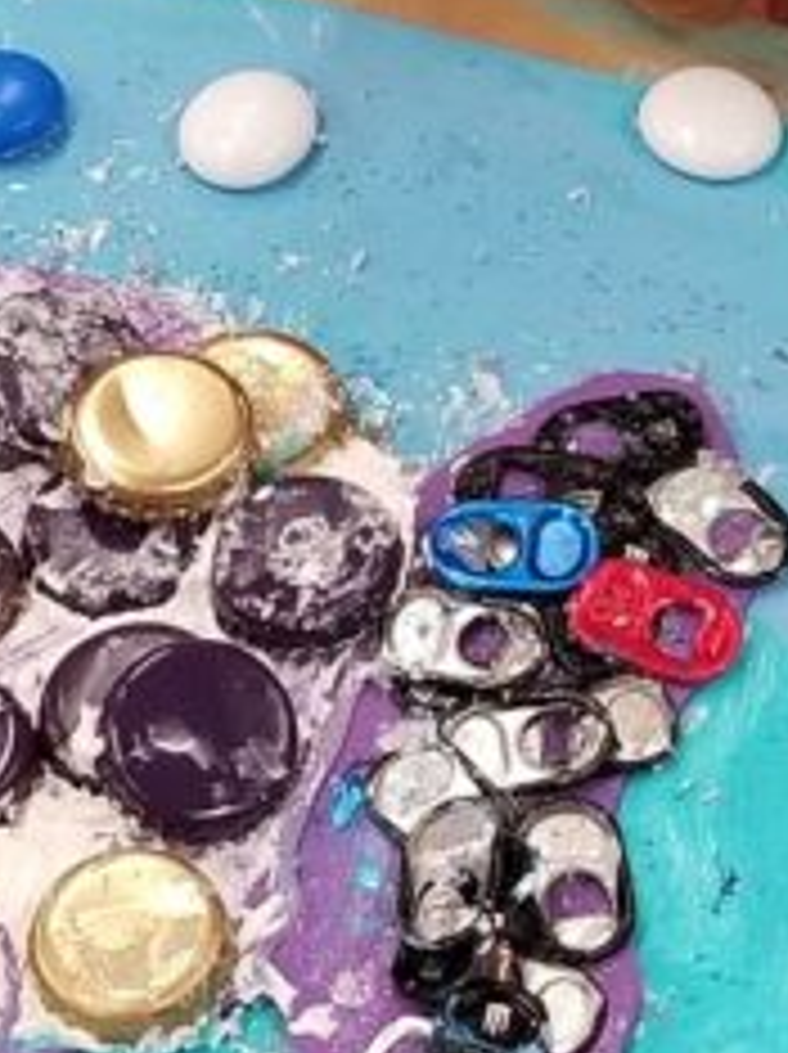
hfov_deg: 12.9
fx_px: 3466
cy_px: -202
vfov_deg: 16.6
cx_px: 545
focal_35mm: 114
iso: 200
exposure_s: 1/60
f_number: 1.7
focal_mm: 4.25
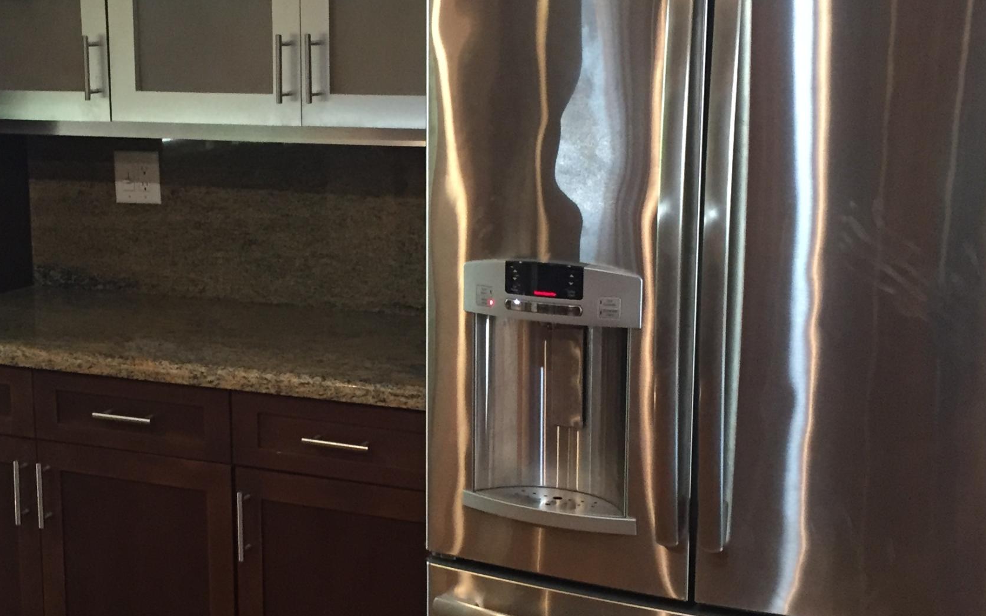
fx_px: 1478
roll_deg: -0.1
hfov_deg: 36.6
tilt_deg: -10.5
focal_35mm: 55
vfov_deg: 23.5
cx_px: 351
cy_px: 293
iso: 250
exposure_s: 1/30
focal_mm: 4.15
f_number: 2.2
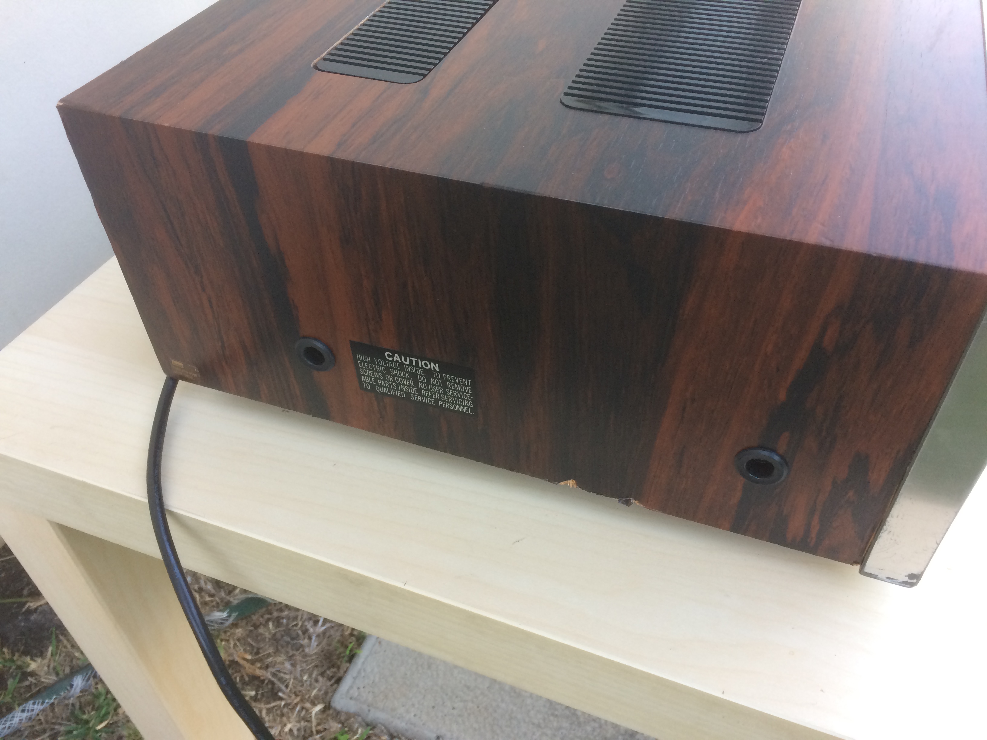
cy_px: 370
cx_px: 494
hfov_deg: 61.7
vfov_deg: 48.2
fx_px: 827
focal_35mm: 29
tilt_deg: -45.0
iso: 50
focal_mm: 4.15
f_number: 2.2
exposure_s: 1/33
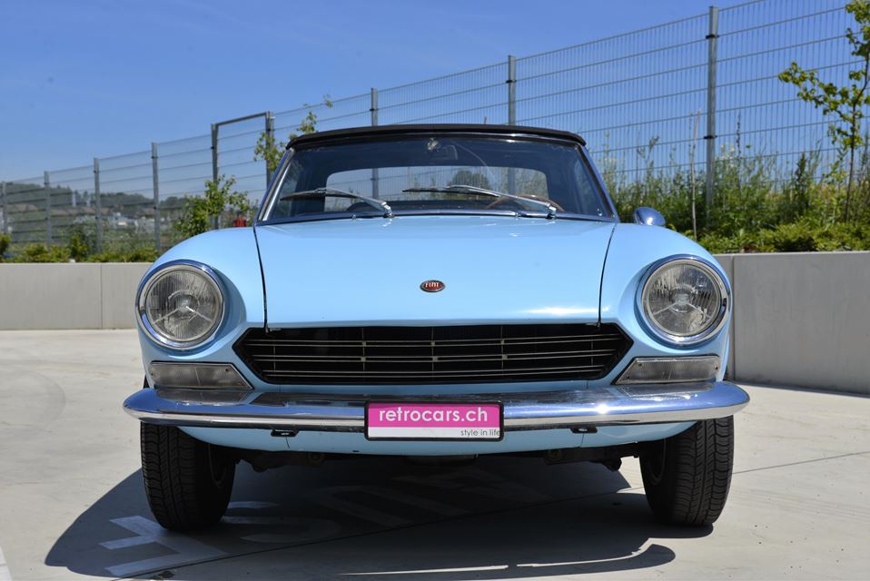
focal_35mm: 48
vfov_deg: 28.1
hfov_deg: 41.1
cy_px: 290
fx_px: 1161
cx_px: 435
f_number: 9
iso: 100
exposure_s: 1/320
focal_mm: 48
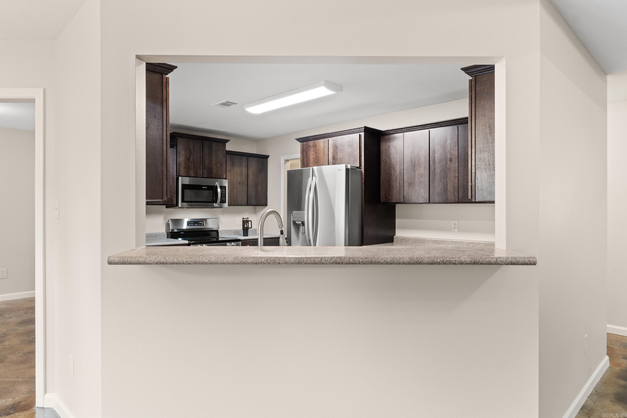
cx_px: 314
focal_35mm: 22
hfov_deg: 77.7
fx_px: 389
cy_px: 209
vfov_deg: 56.5
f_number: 9
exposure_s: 1
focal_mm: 14.9
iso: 200
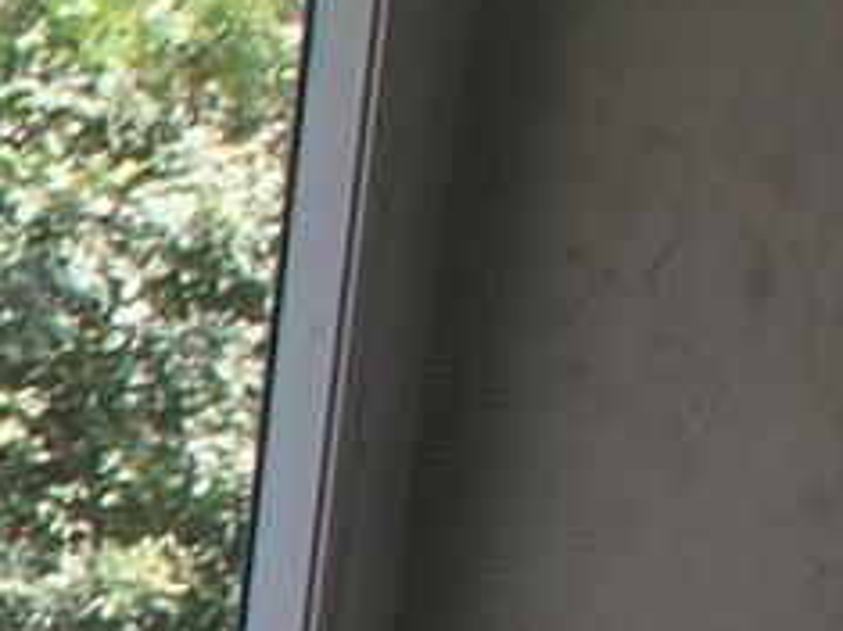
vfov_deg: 7.3
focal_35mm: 191
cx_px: -1844
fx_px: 4649
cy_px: 1560
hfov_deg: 8.4
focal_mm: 5
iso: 100
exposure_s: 1/100
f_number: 3.9
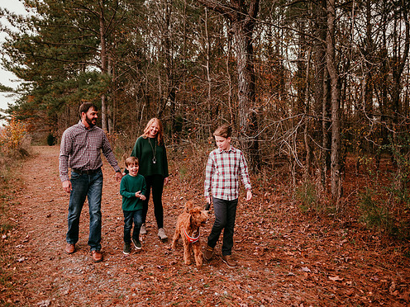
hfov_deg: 65.3
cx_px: 196
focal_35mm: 27
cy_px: 148
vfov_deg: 51.3
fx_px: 320
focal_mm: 24
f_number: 2.2
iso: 100
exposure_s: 1/160
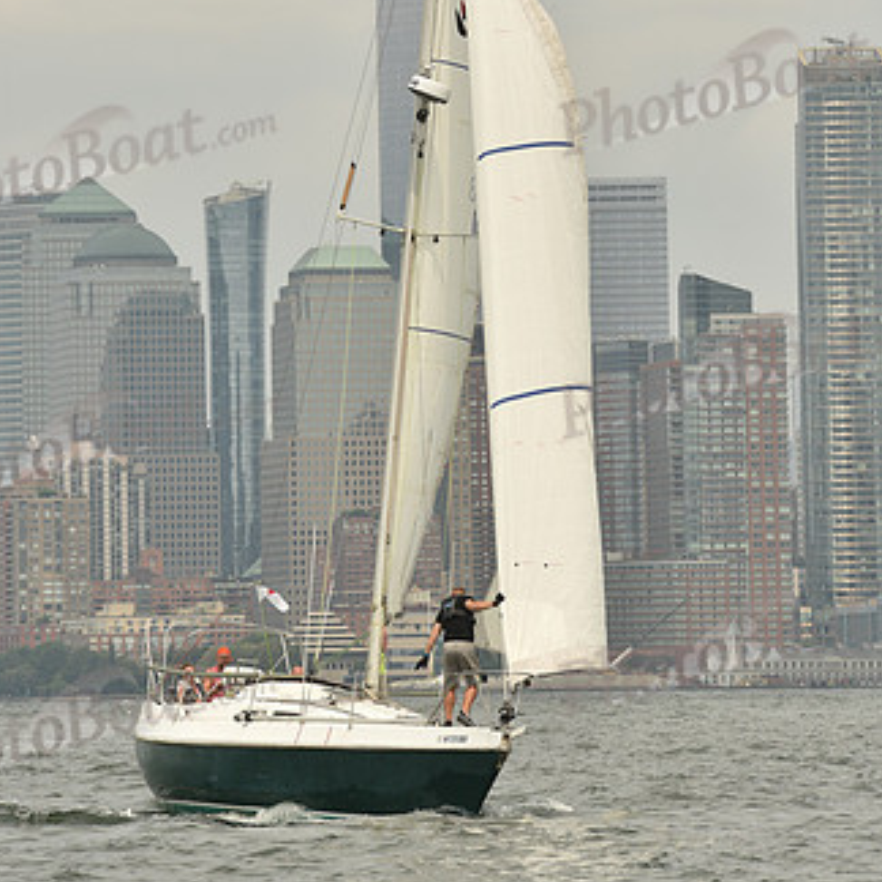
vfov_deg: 5.8
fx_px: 8763
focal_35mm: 304
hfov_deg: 5.8
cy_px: 267
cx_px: 418
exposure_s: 1/640
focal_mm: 200
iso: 250
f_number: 11
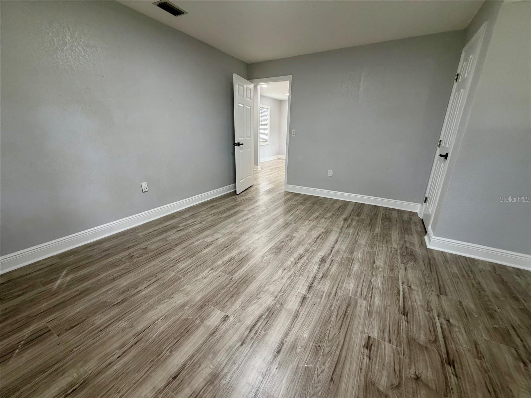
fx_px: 215
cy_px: 199
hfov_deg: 102.1
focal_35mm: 14
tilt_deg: -17.2
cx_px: 266
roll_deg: -0.8
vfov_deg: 85.7
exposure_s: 1/120
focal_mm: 2.22
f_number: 2.2
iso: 250
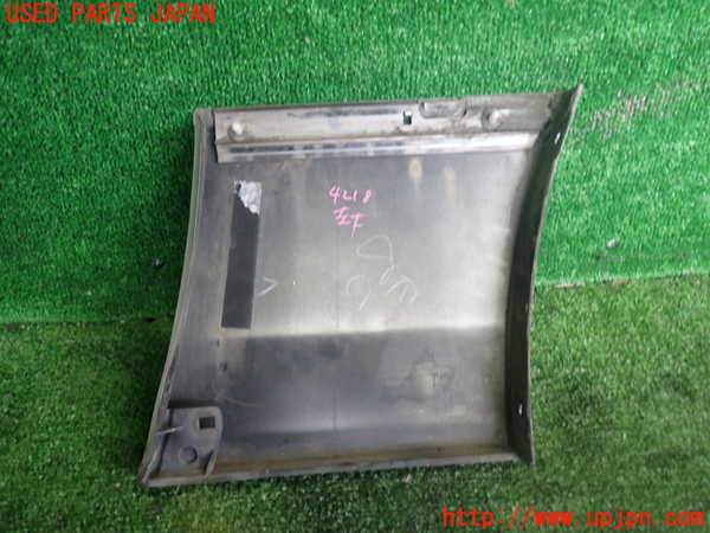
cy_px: 266
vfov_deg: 46.8
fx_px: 615
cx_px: 355
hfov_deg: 60.0
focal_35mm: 30
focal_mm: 5.4
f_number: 2.3
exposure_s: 1/30
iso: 200
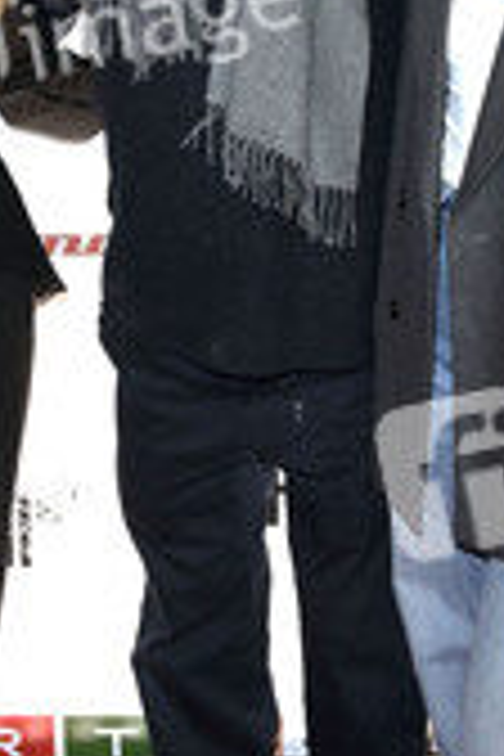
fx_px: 1596
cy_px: 230
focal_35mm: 76
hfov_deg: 17.9
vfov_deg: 26.4
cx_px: 198
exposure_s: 1/100
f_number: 5.6
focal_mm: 32
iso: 500
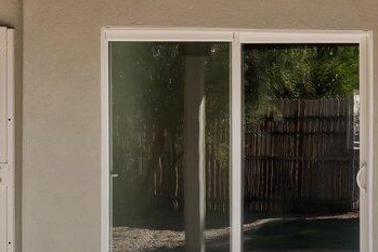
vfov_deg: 15.2
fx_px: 943
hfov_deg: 21.4
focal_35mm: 90
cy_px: 157
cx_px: 429
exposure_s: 1/250
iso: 400
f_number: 8
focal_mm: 15.3
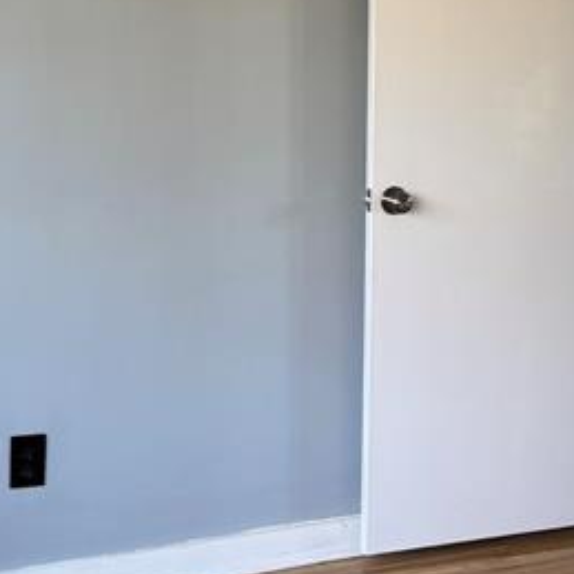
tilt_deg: -10.6
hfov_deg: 20.5
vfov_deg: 20.6
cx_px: 419
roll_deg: -1.7
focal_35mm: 84
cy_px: 268
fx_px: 1576
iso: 125
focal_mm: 6.76
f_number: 1.78
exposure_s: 1/60
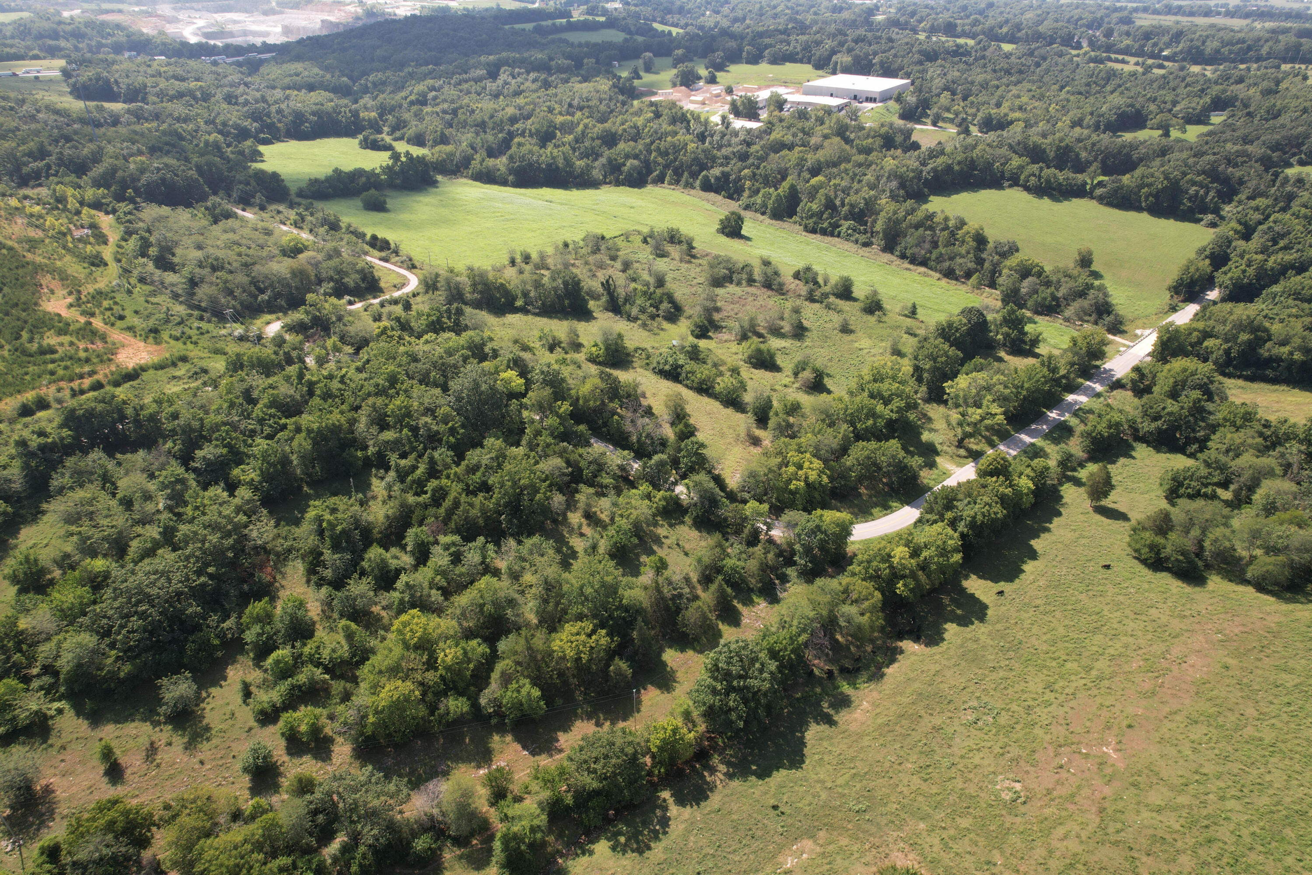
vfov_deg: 57.2
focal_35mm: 22
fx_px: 802
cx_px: 656
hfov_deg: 78.6
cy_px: 438
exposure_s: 1/240
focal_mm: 8.38
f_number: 2.8
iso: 100
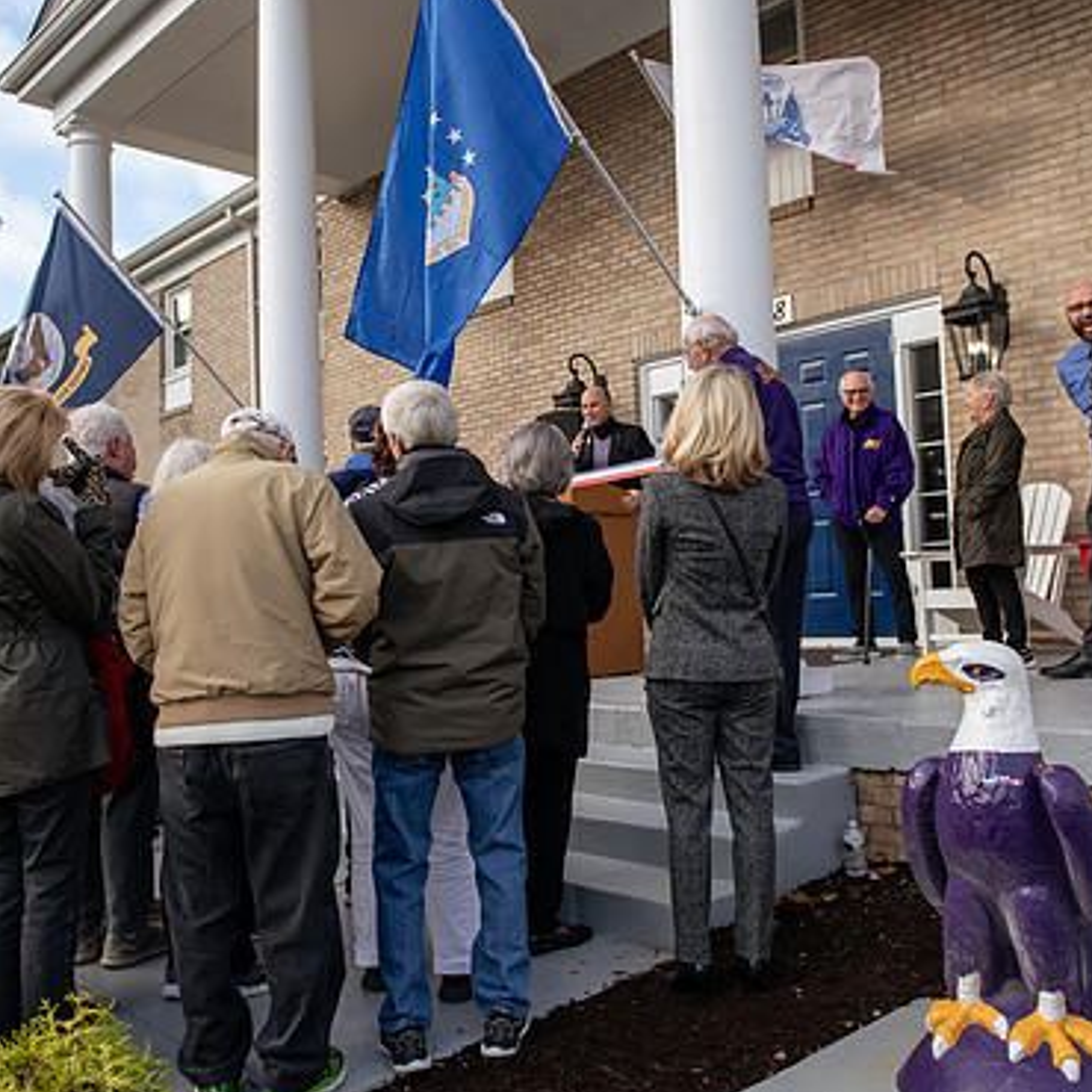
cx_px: 567
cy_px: 553
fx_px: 1142
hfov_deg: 51.1
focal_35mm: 32
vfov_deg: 51.1
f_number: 3.2
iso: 125
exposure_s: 1/400
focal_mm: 24
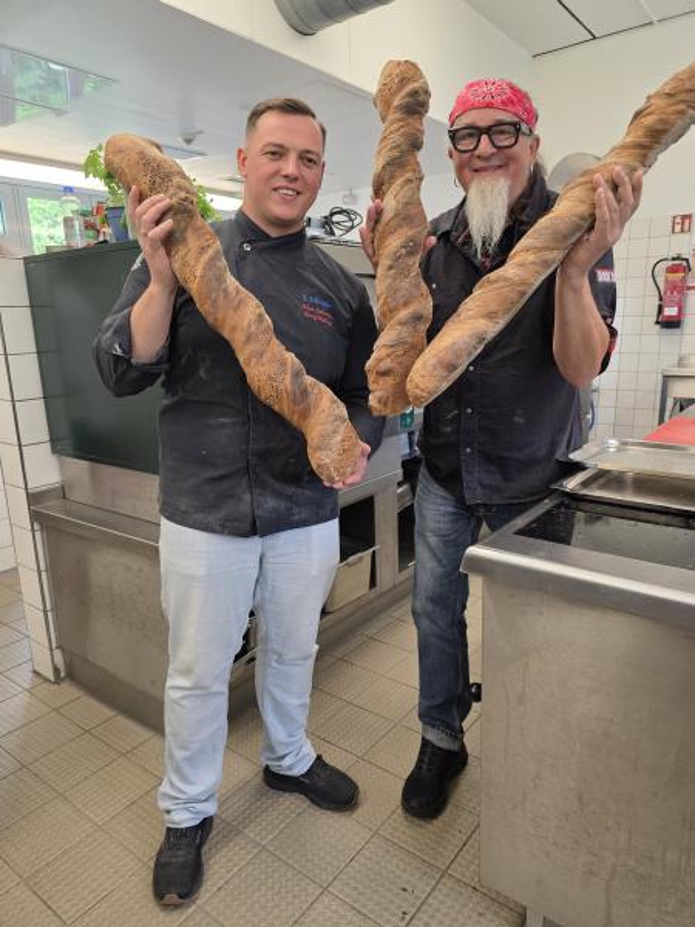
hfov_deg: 58.9
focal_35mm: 23
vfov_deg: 73.9
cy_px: 464
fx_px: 616
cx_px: 348
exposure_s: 1/100
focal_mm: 6.3
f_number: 1.7
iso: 200
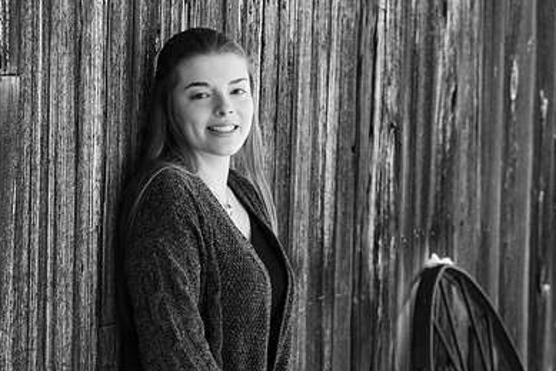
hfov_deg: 12.5
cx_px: 256
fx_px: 2535
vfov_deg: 8.4
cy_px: 216
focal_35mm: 164
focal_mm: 110
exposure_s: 1/200
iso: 400
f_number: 7.1
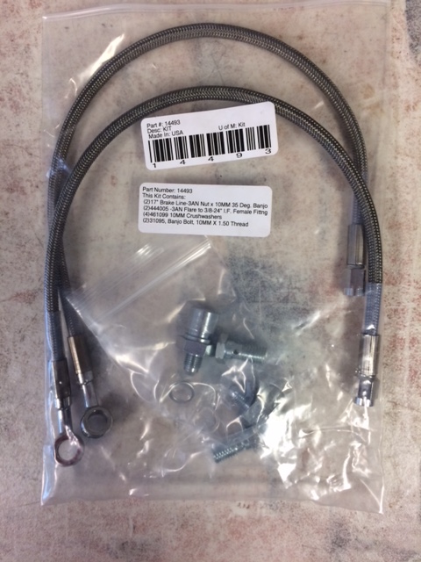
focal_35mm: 29
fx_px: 470
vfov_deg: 61.7
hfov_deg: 48.2
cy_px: 281
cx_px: 210
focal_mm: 4.15
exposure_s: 1/30
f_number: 2.2
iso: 40
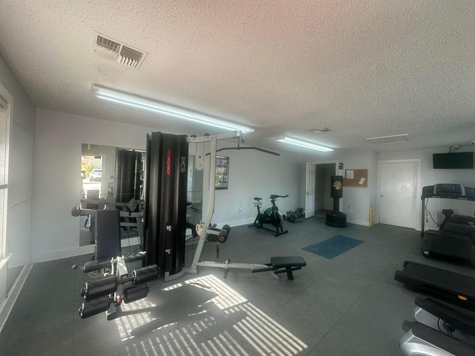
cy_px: 178
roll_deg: -3.1
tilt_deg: -1.8
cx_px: 238
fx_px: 192
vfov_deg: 85.7
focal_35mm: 14
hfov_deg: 102.1
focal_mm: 2.22
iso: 64
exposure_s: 1/120
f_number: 2.2
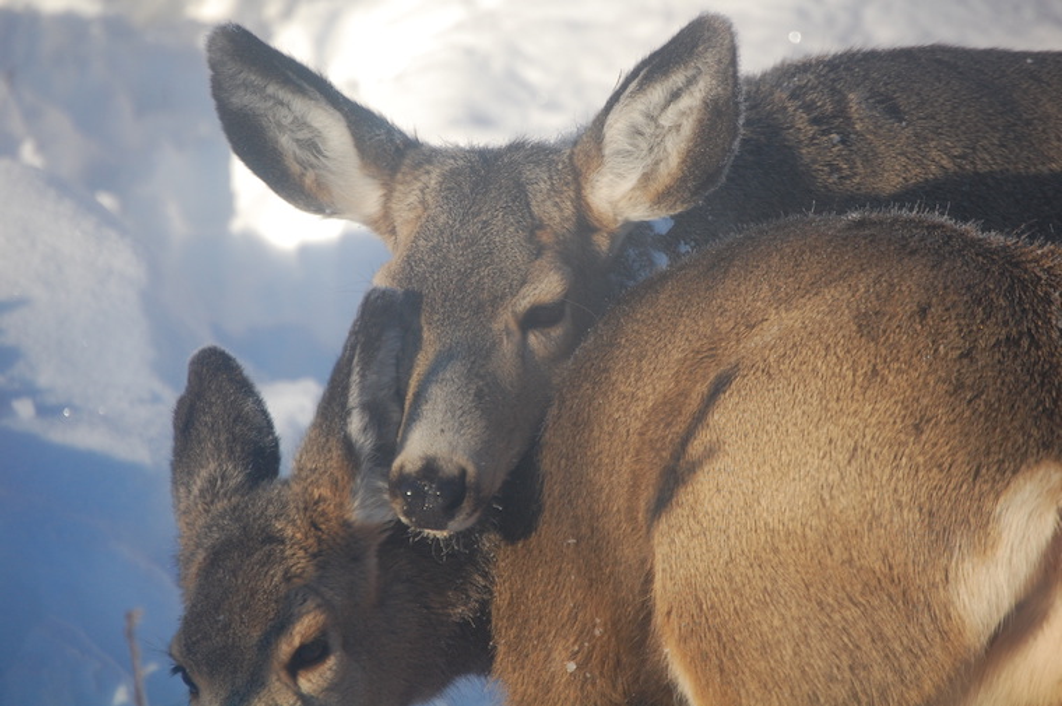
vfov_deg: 4.6
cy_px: 353
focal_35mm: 300
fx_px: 8840
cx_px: 531
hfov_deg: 6.9
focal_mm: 200
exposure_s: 1/1000
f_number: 5.6
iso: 400
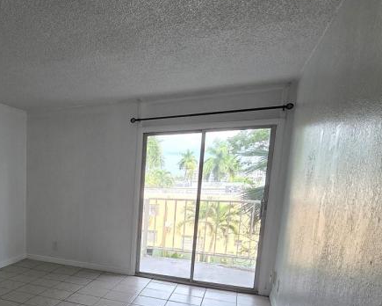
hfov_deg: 52.7
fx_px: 317
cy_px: 233
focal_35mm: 28
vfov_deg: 49.3
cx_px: 23
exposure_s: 1/188
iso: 50
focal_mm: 2.2
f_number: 2.2
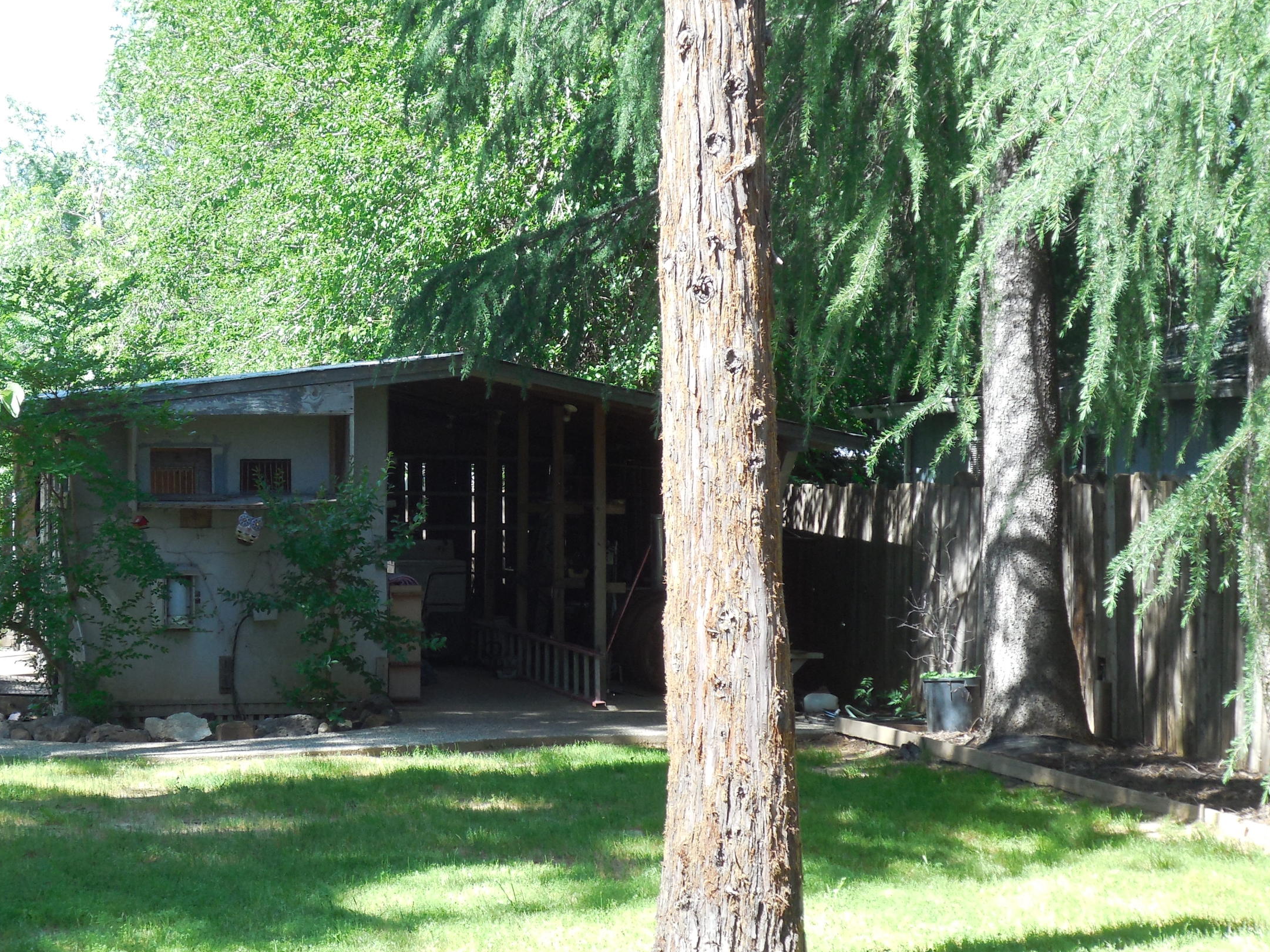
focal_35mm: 68
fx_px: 2495
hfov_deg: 28.4
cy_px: 508
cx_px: 425
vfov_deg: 21.6
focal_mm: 8.8
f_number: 4.8
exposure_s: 1/100
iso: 125
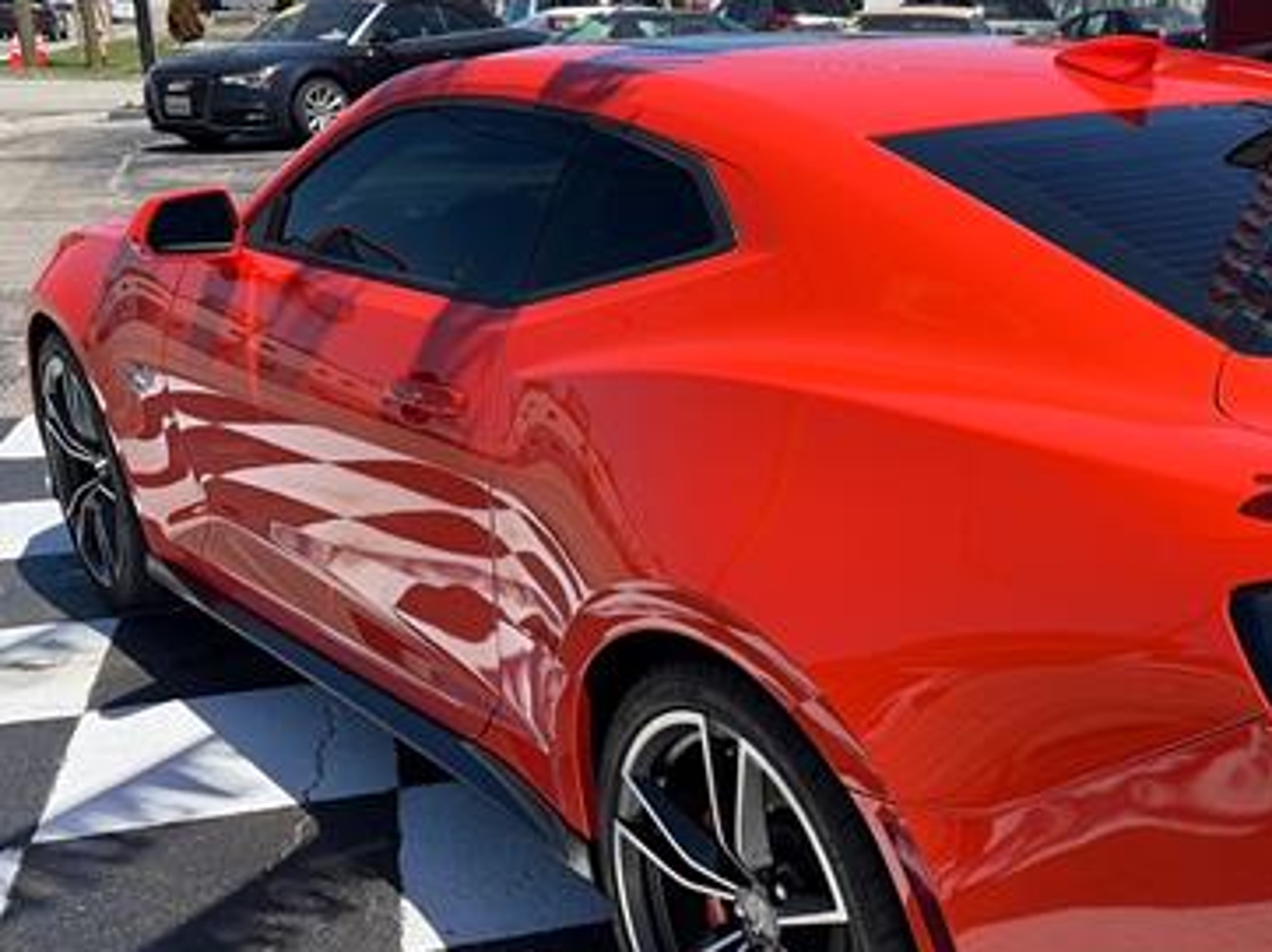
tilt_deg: -19.7
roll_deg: -0.9
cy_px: 618
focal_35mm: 46
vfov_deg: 31.3
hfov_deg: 39.7
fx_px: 1689
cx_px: 1012
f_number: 1.6
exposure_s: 1/3448
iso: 64
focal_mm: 5.96
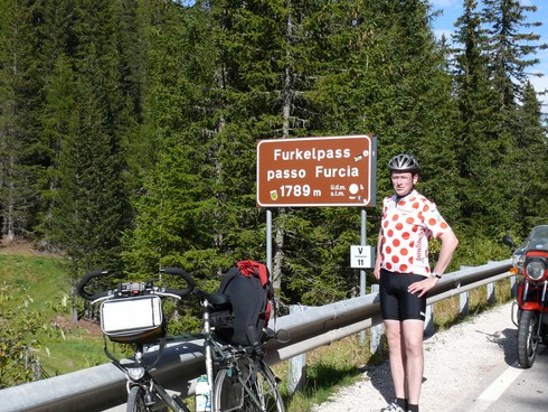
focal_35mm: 50
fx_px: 792
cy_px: 268
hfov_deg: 38.1
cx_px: 296
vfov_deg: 29.0
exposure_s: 1/400
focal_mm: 7.4
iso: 100
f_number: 5.6
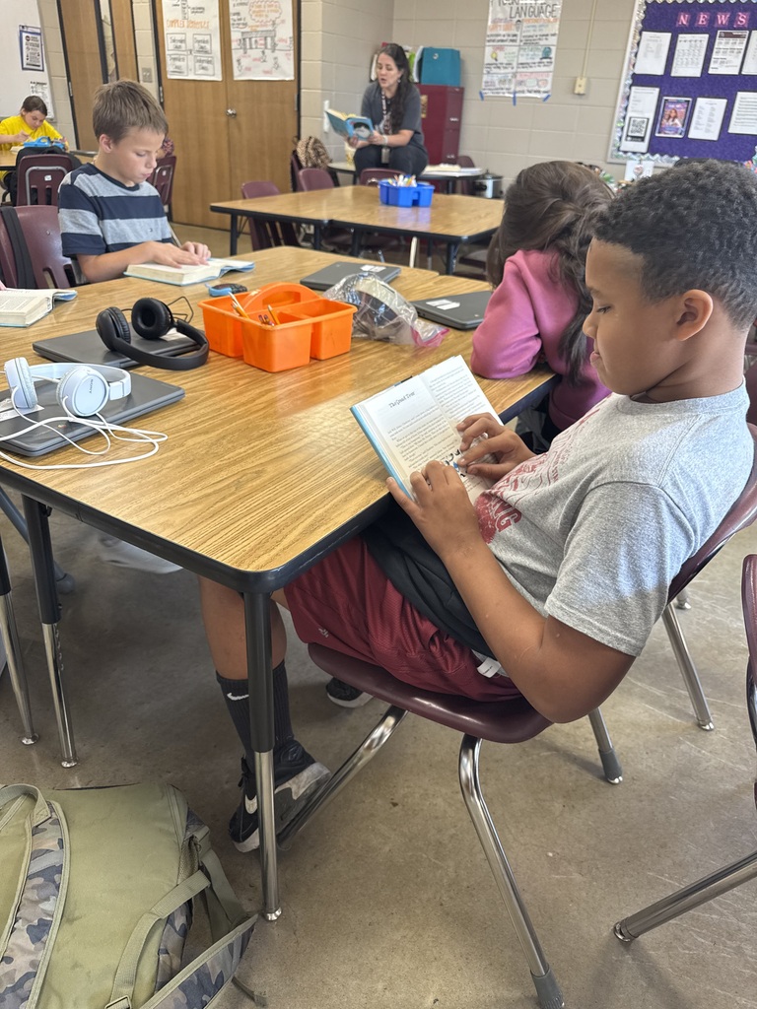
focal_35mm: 24
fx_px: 700
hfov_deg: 56.8
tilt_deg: -28.4
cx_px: 378
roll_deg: -4.5
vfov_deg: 71.6
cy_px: 504
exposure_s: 1/60
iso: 100
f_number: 1.78
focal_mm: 6.76
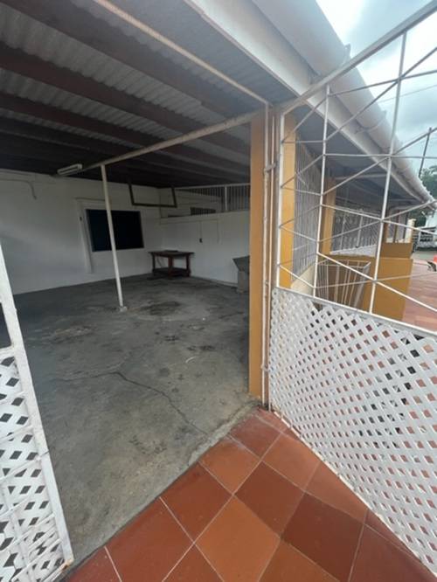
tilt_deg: -14.1
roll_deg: +1.4
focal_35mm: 13
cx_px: 218
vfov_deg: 106.2
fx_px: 219
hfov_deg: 90.0
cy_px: 291
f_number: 1.8
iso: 32
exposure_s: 1/238
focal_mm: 1.57
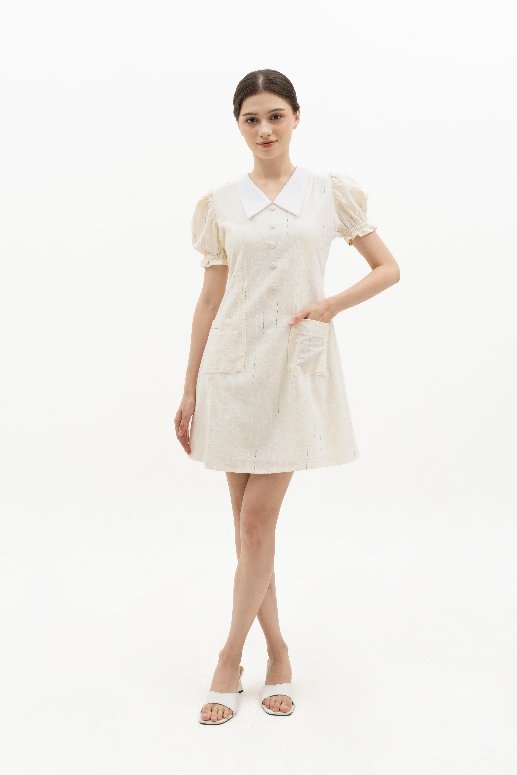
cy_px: 388
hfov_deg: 31.9
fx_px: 905
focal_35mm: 42
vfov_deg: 46.4
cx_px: 258
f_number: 11
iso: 100
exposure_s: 1/160
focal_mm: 42
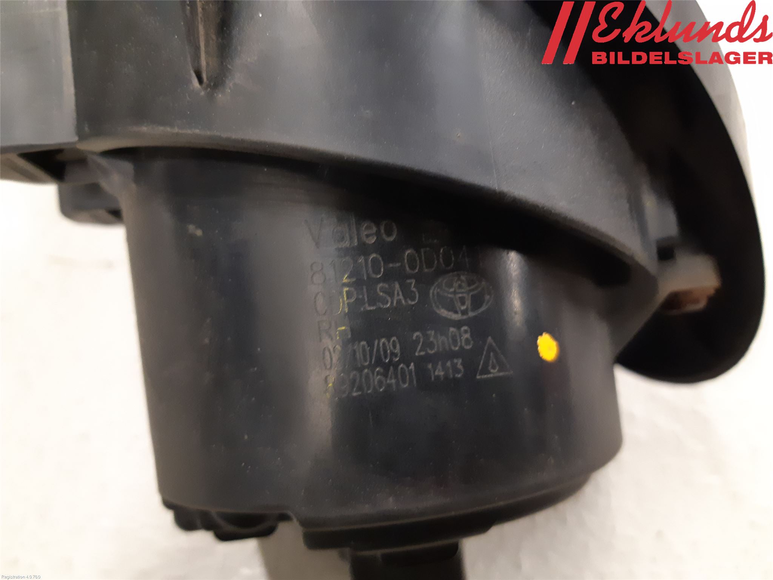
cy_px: 290
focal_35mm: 26
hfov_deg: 67.3
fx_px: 581
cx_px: 386
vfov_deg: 53.1
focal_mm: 3.93
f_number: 1.7
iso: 320
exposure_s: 1/25
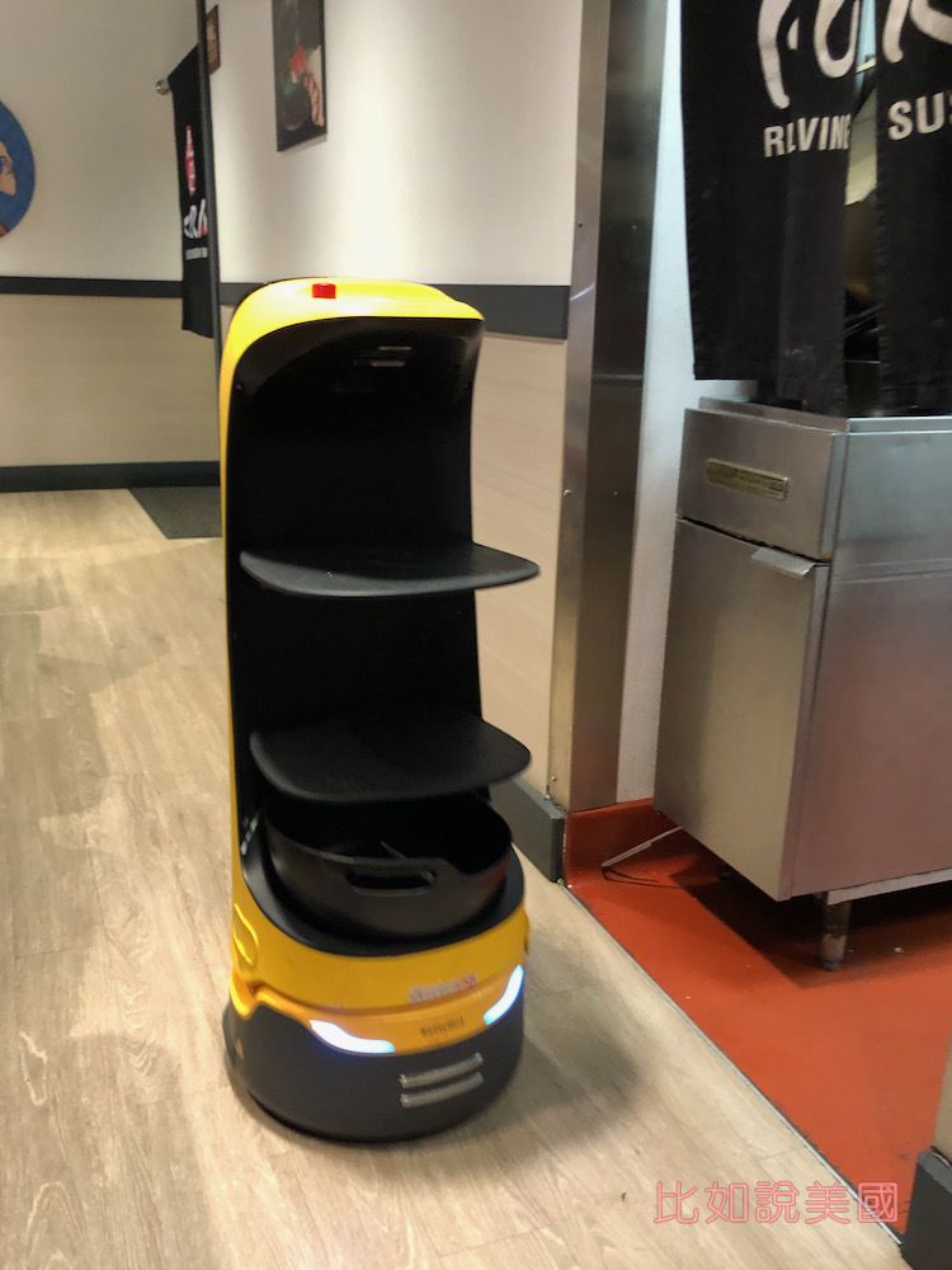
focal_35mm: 28
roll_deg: -2.9
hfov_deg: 49.7
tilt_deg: -19.9
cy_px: 635
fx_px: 1027
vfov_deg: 63.4
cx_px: 476
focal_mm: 3.99
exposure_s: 1/15
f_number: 1.8
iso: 64
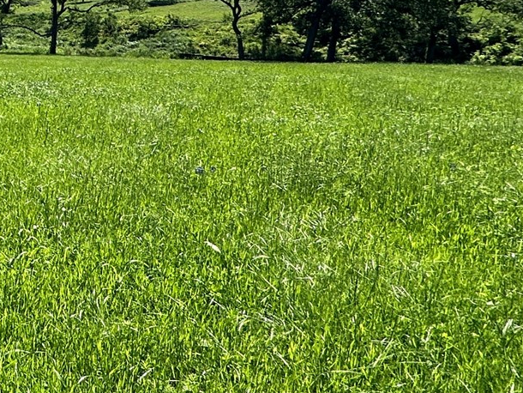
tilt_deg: -7.2
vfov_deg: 30.1
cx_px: -335
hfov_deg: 25.1
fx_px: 710
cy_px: 74
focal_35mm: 47
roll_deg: +0.5
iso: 50
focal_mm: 2.22
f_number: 2.2
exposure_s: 1/2053
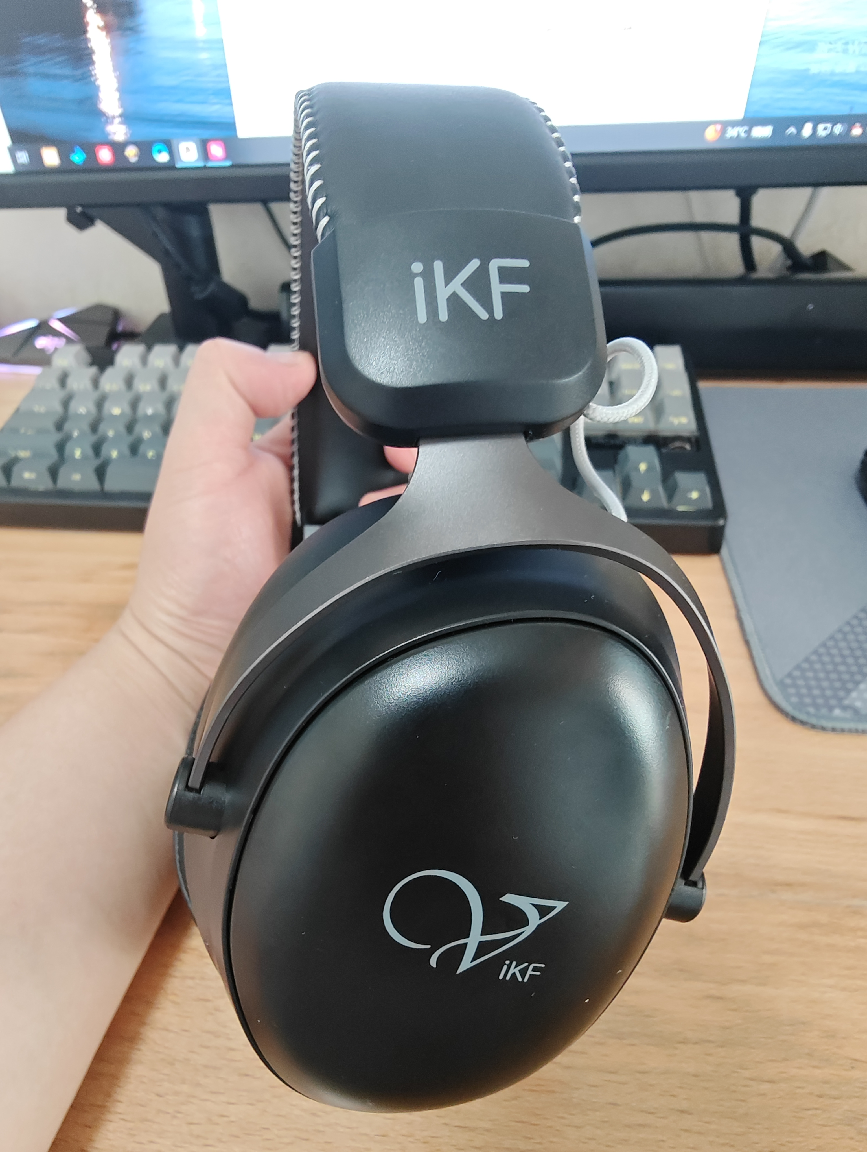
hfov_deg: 53.2
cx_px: 434
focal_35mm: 26
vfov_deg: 67.2
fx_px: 866
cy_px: 576
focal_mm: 2.32
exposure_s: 1/20
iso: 716
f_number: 2
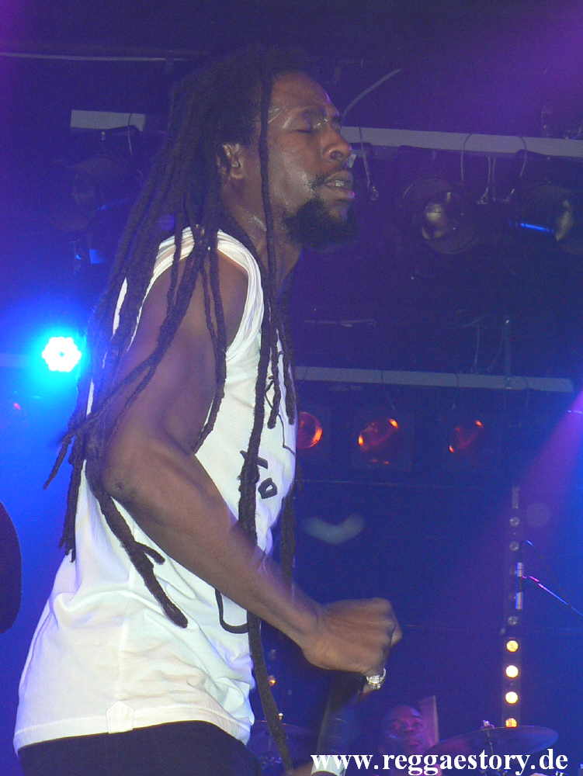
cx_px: 292
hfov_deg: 25.3
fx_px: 1301
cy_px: 388
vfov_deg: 33.2
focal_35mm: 58
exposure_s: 1/60
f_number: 3.2
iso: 200
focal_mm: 9.9
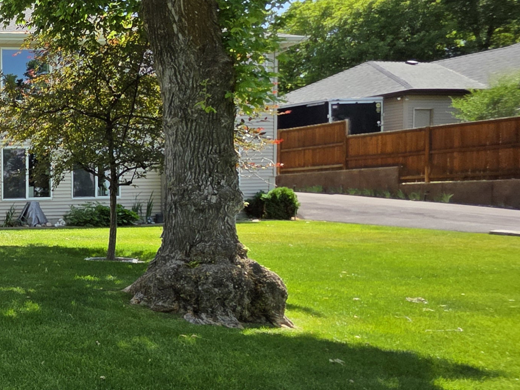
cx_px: -228
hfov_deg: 30.9
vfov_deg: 37.6
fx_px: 571
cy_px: 236
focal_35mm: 38
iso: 40
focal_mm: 2.2
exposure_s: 1/1114
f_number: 1.9
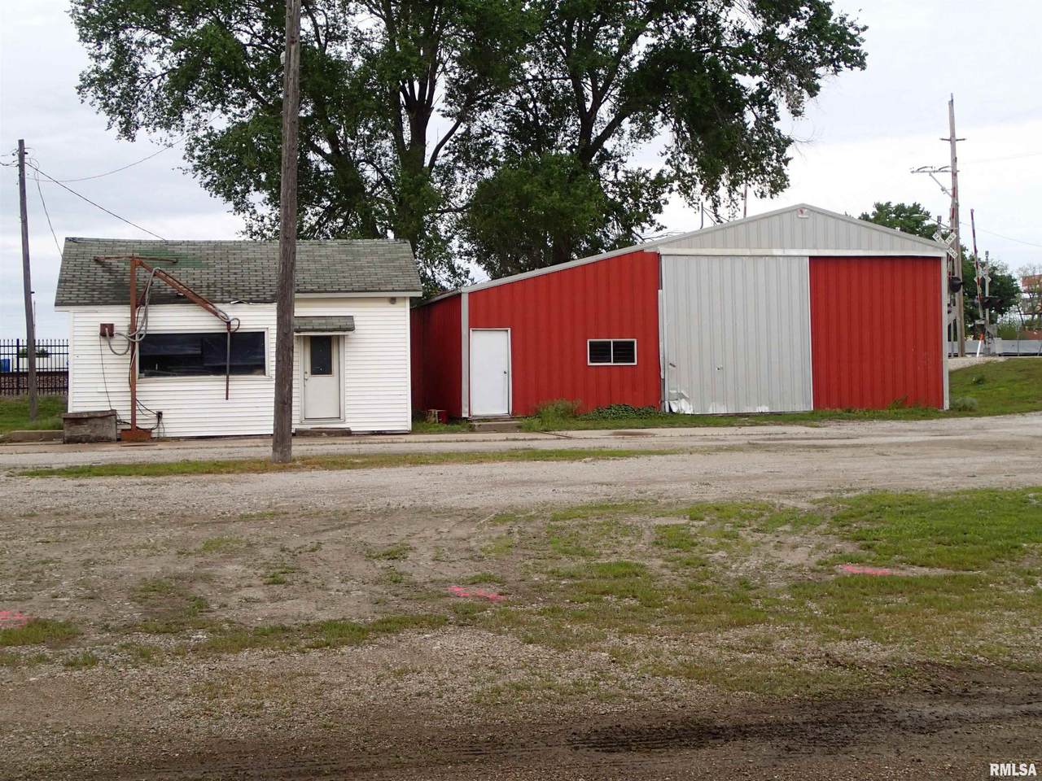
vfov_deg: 31.5
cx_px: 521
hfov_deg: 41.2
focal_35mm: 46
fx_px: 1385
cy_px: 390
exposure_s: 1/500
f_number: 4.5
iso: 100
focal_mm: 8.41
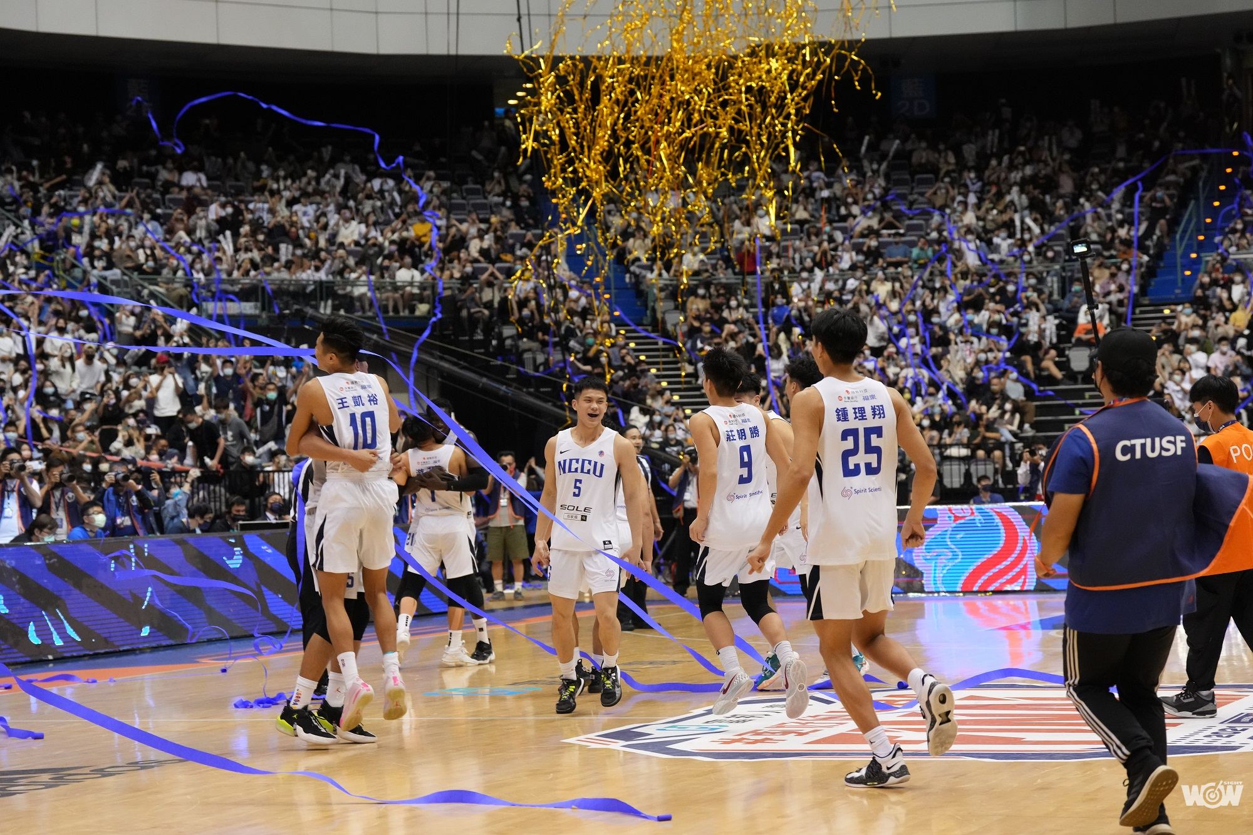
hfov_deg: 25.4
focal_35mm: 80
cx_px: 626
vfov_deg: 17.1
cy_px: 418
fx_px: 2784
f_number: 4
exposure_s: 1/640
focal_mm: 80
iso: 5000
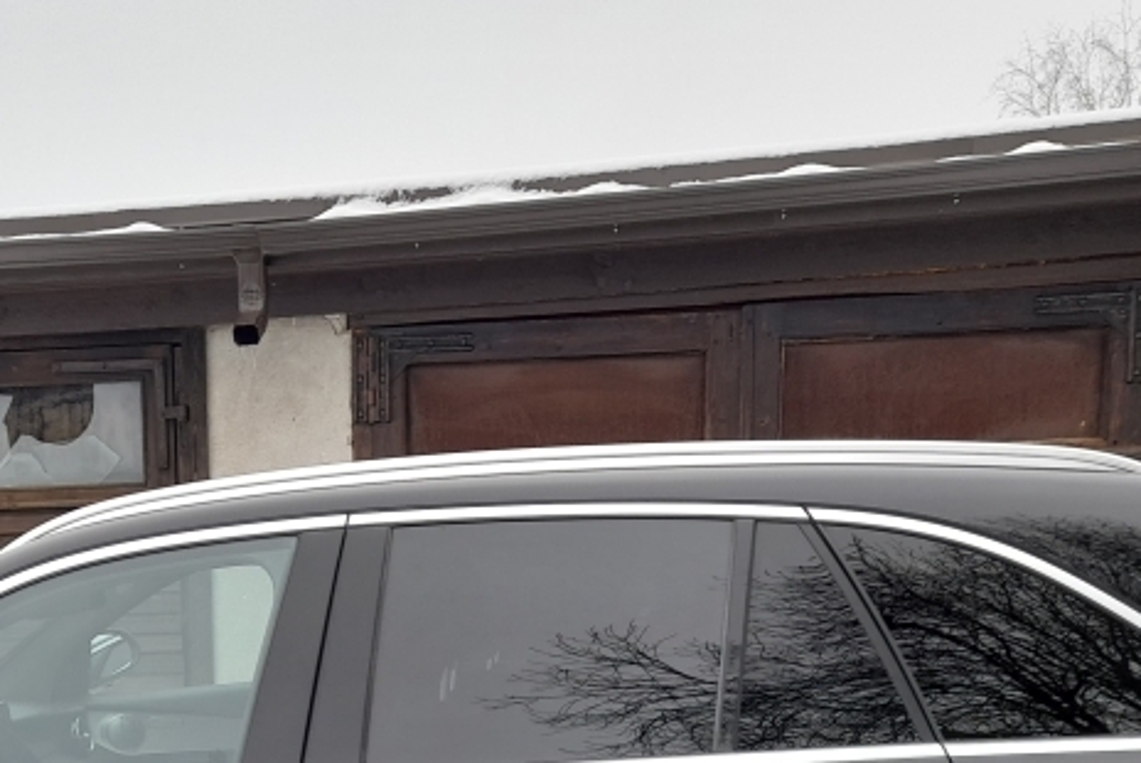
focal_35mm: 56
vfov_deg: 22.4
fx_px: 1776
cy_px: 908
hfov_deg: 35.2
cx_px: 357
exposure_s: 1/50
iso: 32
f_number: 2
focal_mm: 4.6
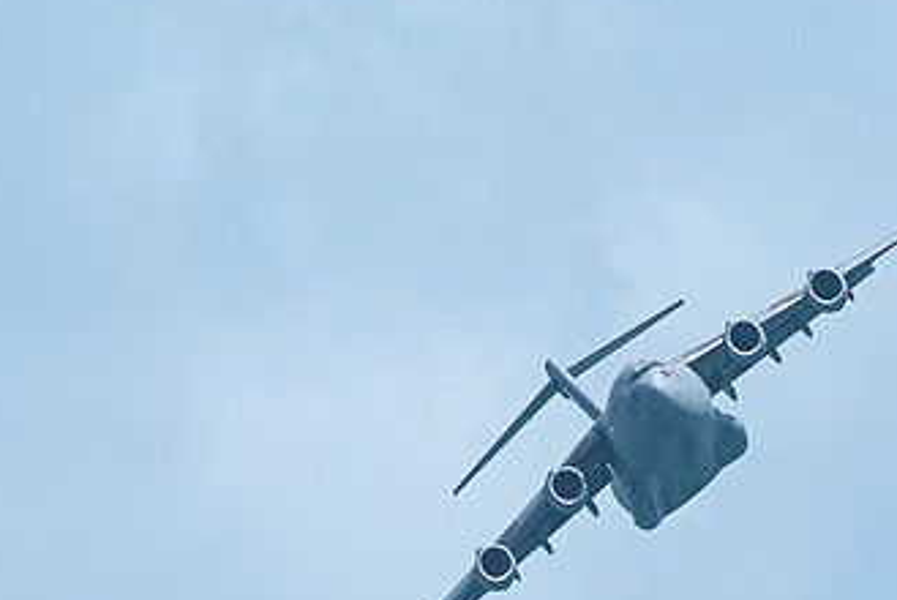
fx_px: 34639
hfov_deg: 1.5
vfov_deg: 1.0
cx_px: 547
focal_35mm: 1389
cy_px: 443
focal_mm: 400
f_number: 10
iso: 640
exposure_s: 1/1250
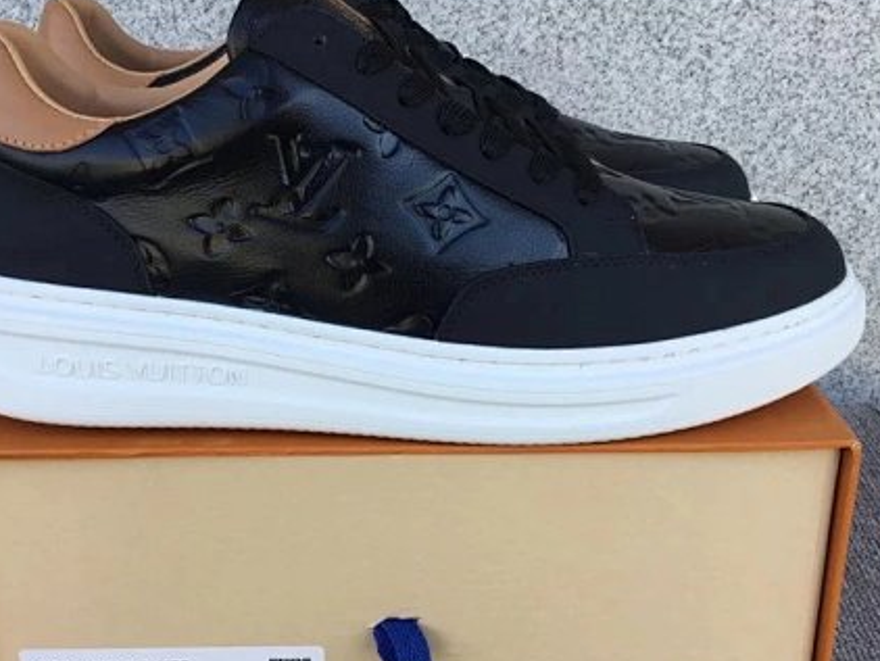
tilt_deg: -21.0
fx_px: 1196
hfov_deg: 40.4
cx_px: 413
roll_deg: +0.2
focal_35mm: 47
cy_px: 352
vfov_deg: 30.9
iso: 25
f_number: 2.4
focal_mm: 3.3
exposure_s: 1/129
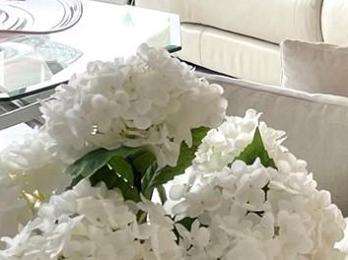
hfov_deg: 16.0
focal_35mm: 118
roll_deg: -2.5
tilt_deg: -7.3
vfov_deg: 12.1
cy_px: -91
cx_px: 433
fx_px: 1185
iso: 50
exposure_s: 1/111
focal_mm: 4.2
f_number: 1.6
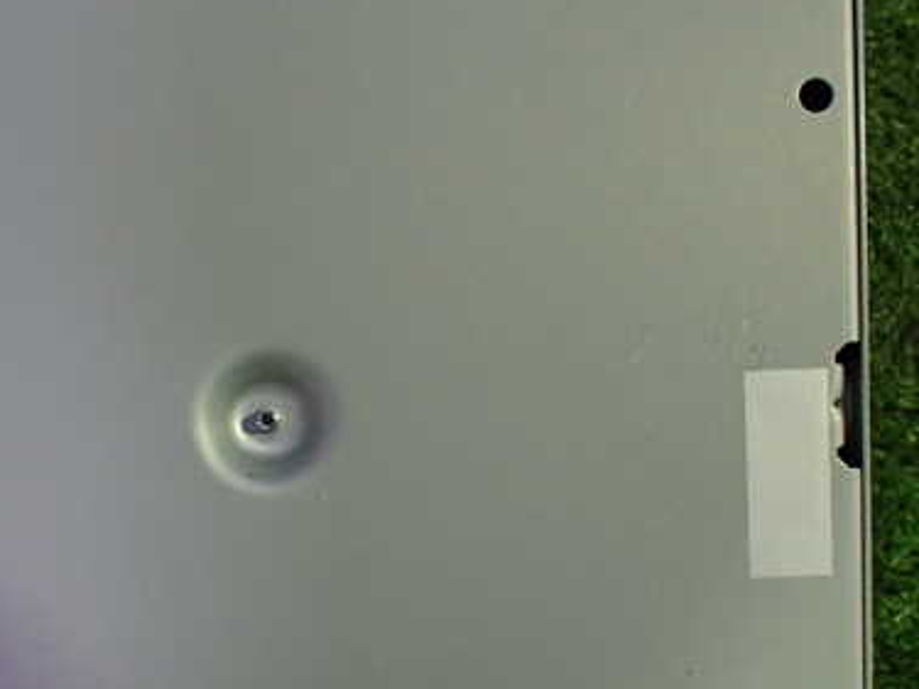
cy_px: 424
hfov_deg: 39.3
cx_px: 321
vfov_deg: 30.1
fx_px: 1274
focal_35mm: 48
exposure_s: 1/125
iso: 800
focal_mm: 5.4
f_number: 2.3
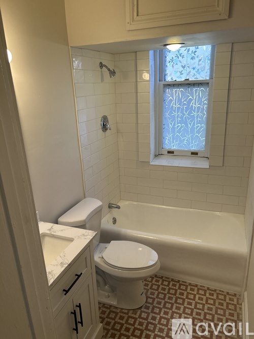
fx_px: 254
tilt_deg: -18.1
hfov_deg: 53.0
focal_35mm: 26
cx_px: 127
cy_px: 170
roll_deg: +2.1
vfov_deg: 67.3
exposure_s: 1/120
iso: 80
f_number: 1.5
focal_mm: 5.7
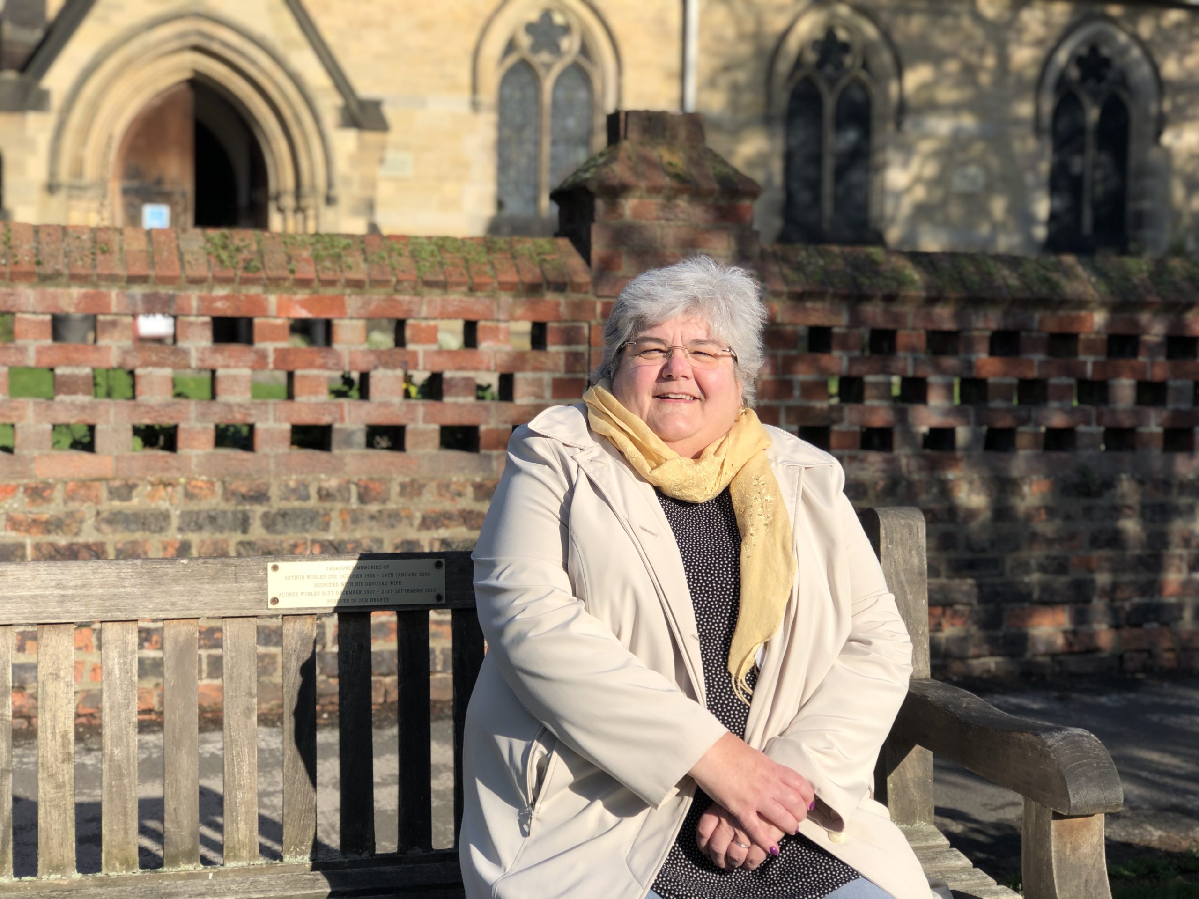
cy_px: 450
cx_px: 600
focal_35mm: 57
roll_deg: -0.5
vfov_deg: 25.7
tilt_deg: -4.1
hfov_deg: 33.8
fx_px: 1974
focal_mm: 6.6
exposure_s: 1/852
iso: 20
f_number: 2.8
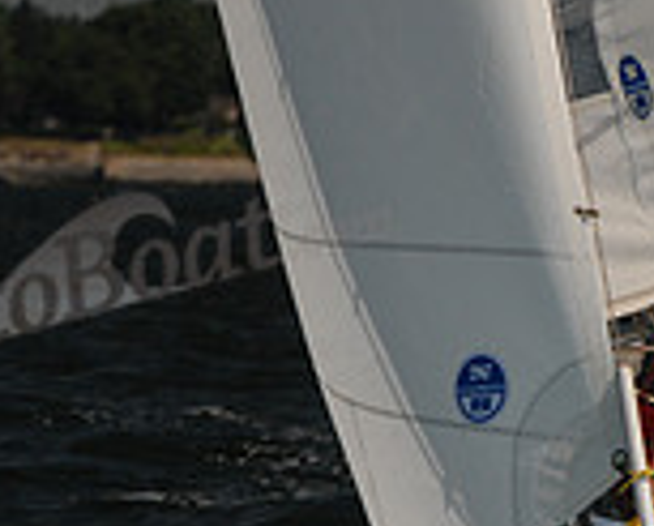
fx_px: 17061
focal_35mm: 880
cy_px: 445
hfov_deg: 2.2
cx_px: 616
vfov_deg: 1.8
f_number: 7.1
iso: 200
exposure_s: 1/500
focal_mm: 165
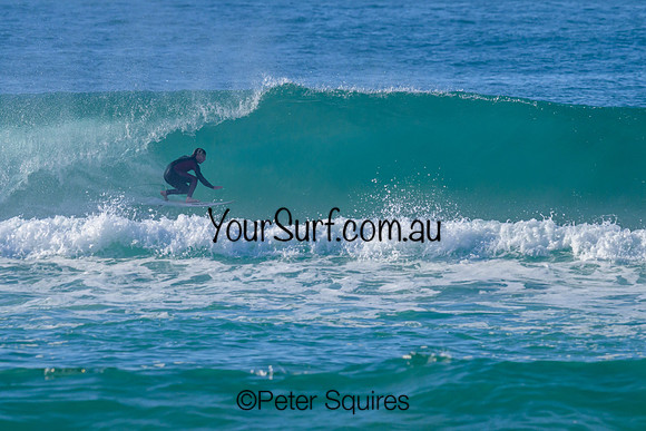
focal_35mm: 625
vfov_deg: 2.2
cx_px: 247
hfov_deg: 3.3
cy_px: 149
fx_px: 11215
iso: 640
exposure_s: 1/2000
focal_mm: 460
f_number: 10
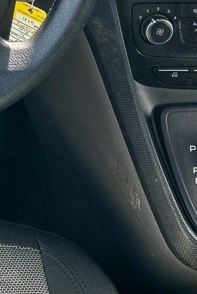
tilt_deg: -37.5
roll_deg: -3.5
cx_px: -115
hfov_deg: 12.7
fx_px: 828
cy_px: -23
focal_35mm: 101
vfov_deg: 19.4
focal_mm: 5.7
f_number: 1.5
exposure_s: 1/238
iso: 40
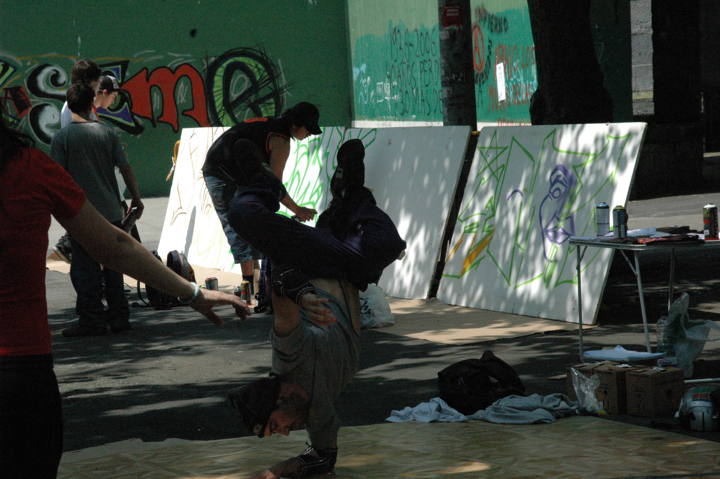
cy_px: 240
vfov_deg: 11.7
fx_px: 2338
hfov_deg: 17.5
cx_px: 360
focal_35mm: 117
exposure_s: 1/800
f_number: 14
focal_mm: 78
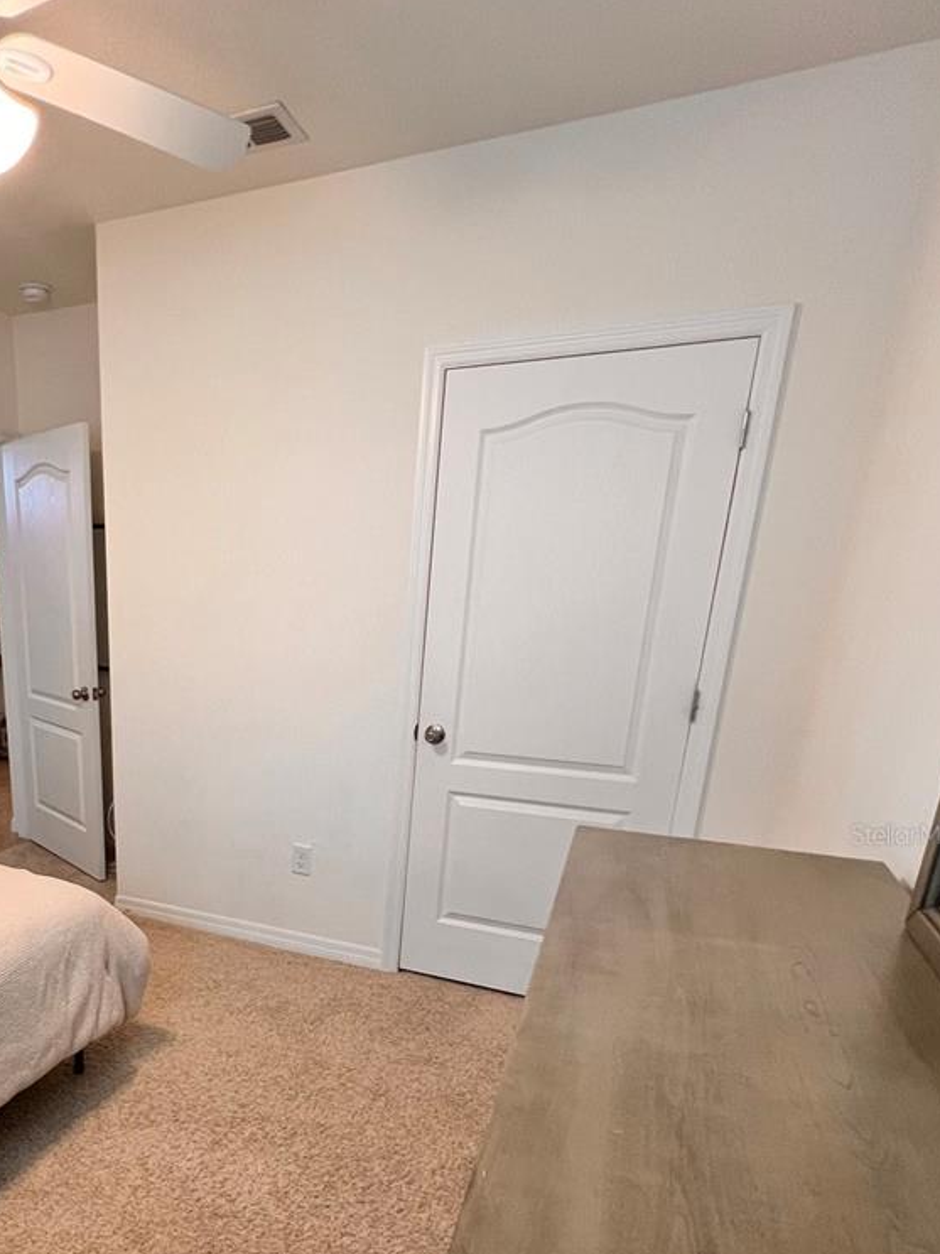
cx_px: 211
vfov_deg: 76.5
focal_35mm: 21
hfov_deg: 59.3
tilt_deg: -17.8
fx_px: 761
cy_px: 834
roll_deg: +0.2
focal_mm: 1.57
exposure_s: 1/120
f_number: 1.8
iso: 200
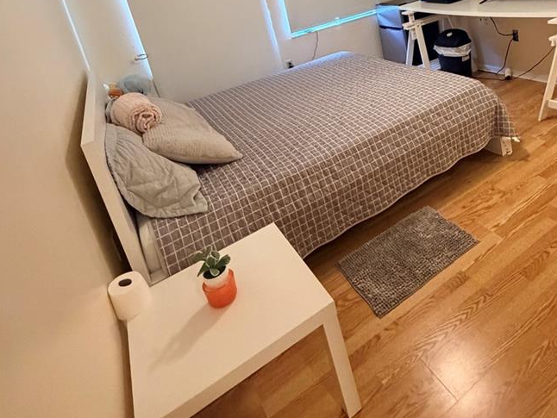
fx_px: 419
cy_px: 53
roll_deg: +9.7
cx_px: 384
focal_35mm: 26
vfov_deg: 48.4
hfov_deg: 65.0
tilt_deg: -13.1
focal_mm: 2.22
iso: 640
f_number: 2.2
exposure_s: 1/60
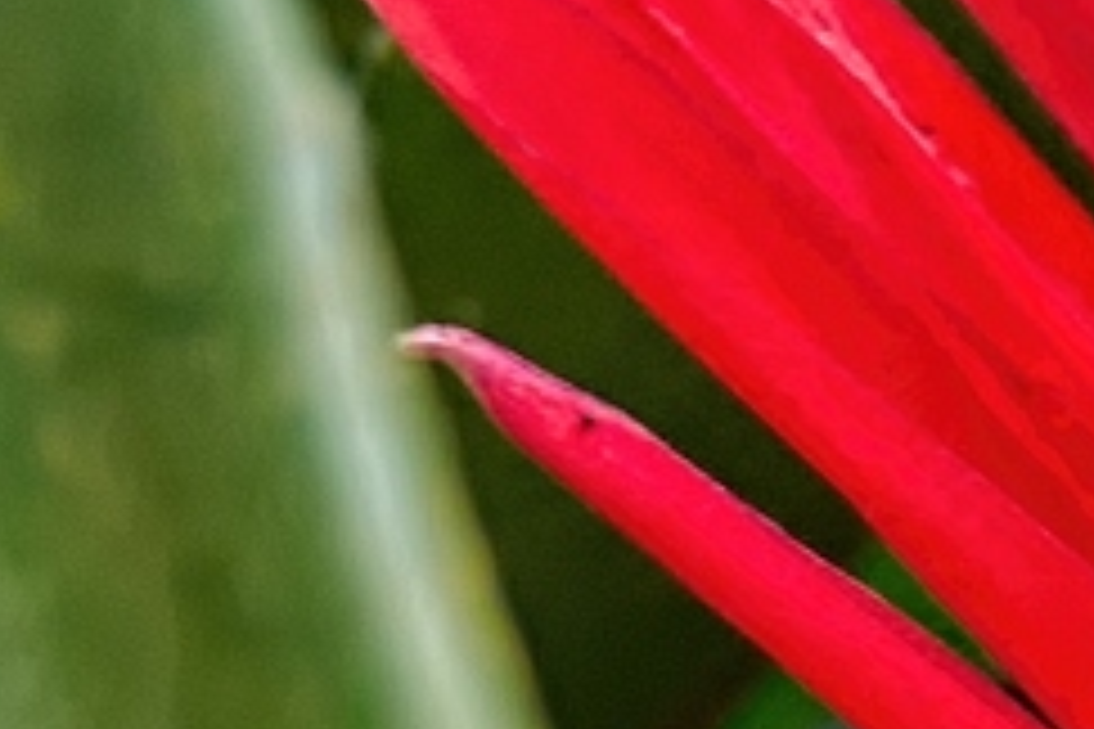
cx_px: 2314
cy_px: 216
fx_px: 103740
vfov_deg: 0.4
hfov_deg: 0.6
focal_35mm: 3414
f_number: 6.3
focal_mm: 460
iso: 3200
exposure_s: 1/80
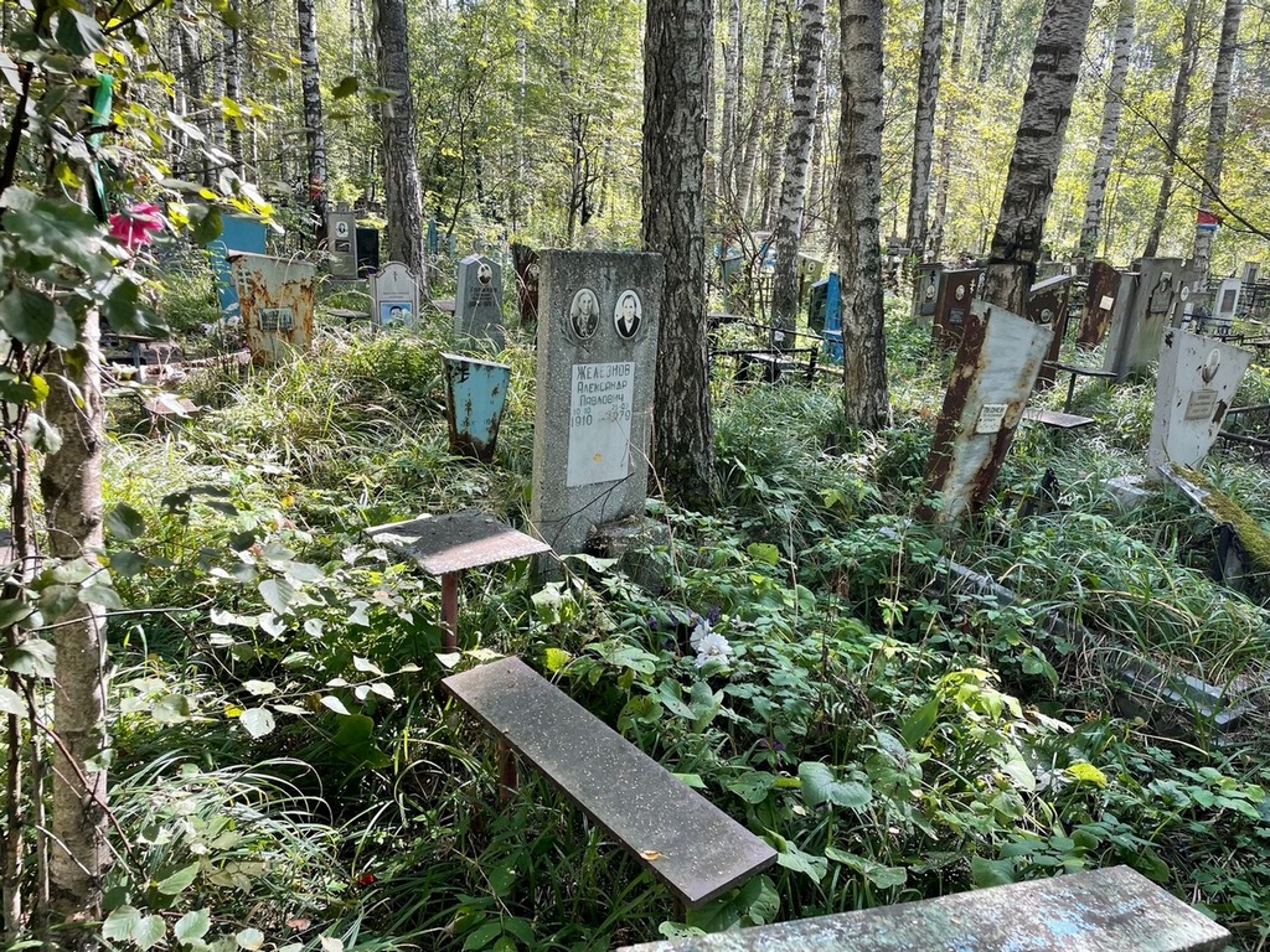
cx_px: 635
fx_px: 954
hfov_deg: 67.3
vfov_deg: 53.1
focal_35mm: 26
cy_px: 476
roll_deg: -1.3
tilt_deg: -13.8
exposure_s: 1/122
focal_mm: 4.2
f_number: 1.6
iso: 32
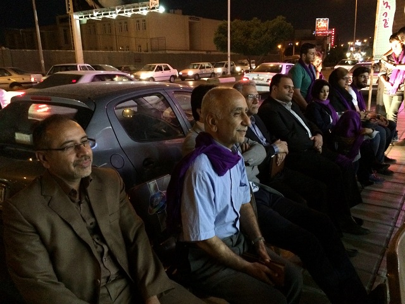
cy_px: 152
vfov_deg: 48.2
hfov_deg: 61.7
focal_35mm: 29
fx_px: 339
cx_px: 202
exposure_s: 1/17
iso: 640
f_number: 2.2
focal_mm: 4.15
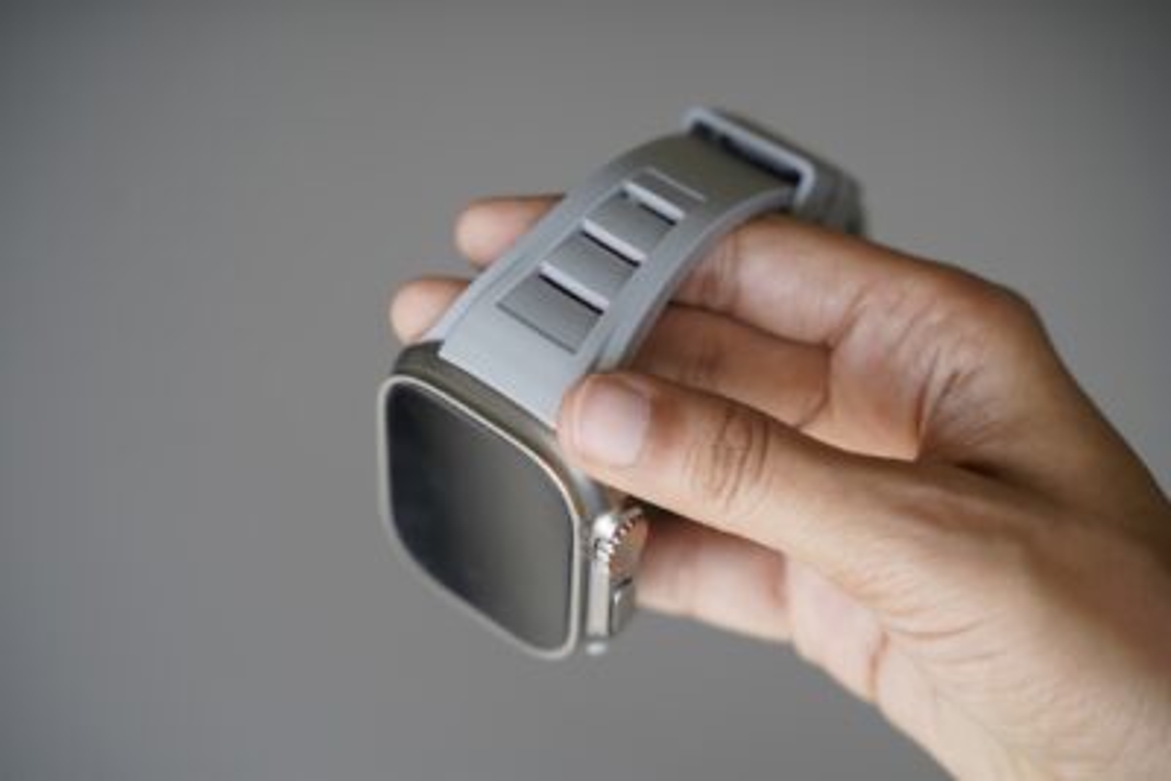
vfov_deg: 18.2
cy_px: 390
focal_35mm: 75
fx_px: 2440
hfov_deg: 27.0
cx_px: 586
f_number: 4
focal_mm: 75
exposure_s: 1/80
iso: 160
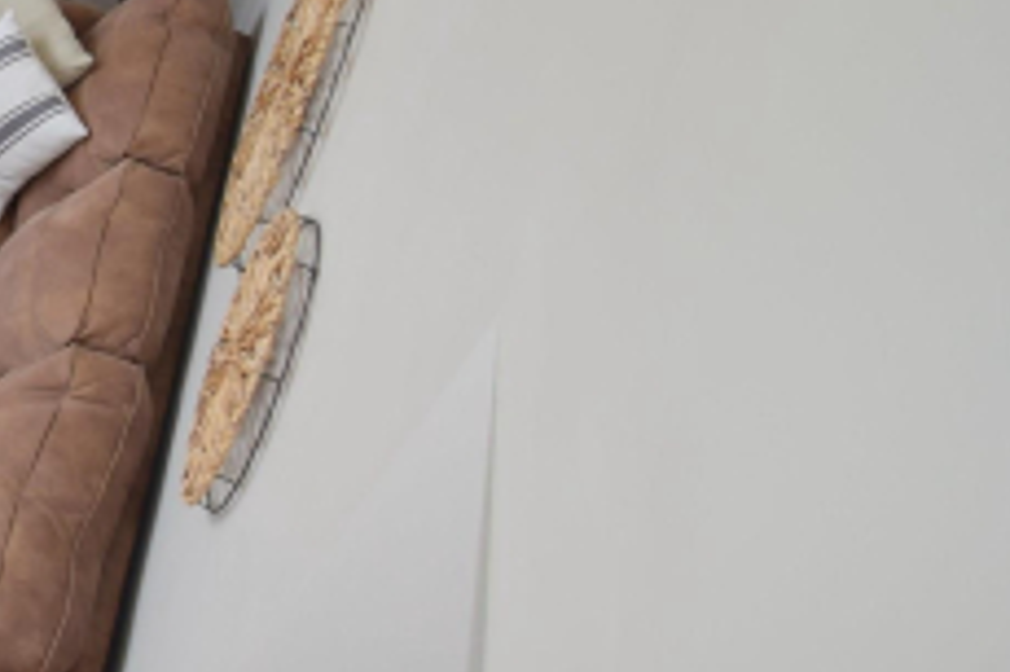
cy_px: -101
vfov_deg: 25.2
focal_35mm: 49
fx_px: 1374
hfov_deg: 25.8
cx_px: -606
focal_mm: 10
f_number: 5.6
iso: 200
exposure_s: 1/125
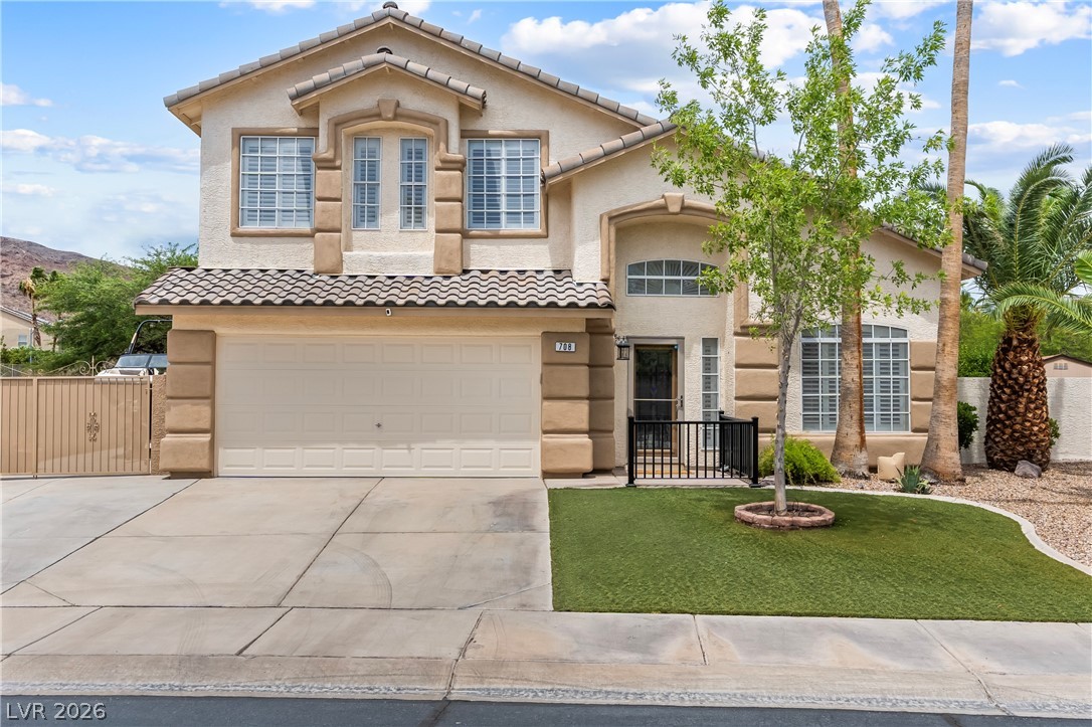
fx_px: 1000
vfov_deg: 39.9
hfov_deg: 57.2
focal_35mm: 33
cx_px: 546
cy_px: 364
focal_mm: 22
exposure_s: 1/8000
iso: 400
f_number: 8
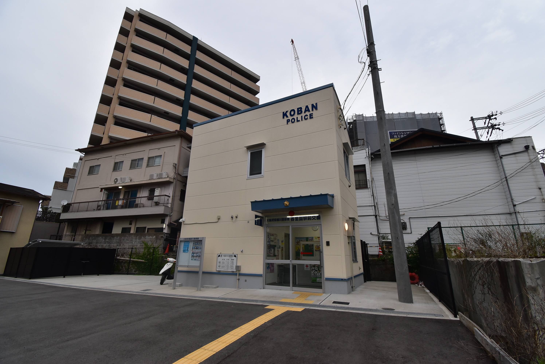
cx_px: 272
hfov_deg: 100.3
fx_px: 227
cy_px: 182
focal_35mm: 15
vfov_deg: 77.4
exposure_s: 1/160
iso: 400
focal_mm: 10
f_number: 9
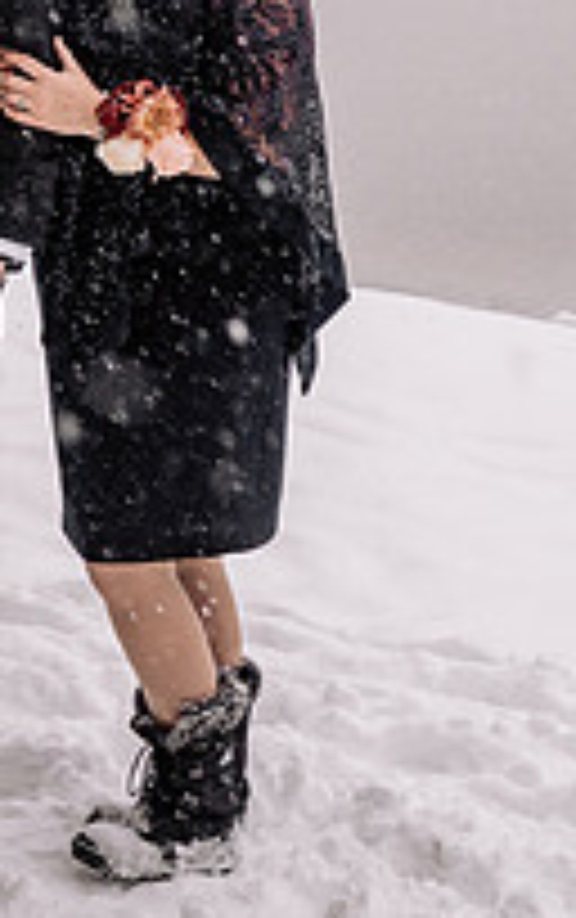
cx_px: -138
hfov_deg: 11.6
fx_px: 2780
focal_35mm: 111
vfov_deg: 18.4
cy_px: 45
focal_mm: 35
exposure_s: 1/250
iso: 1250
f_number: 5
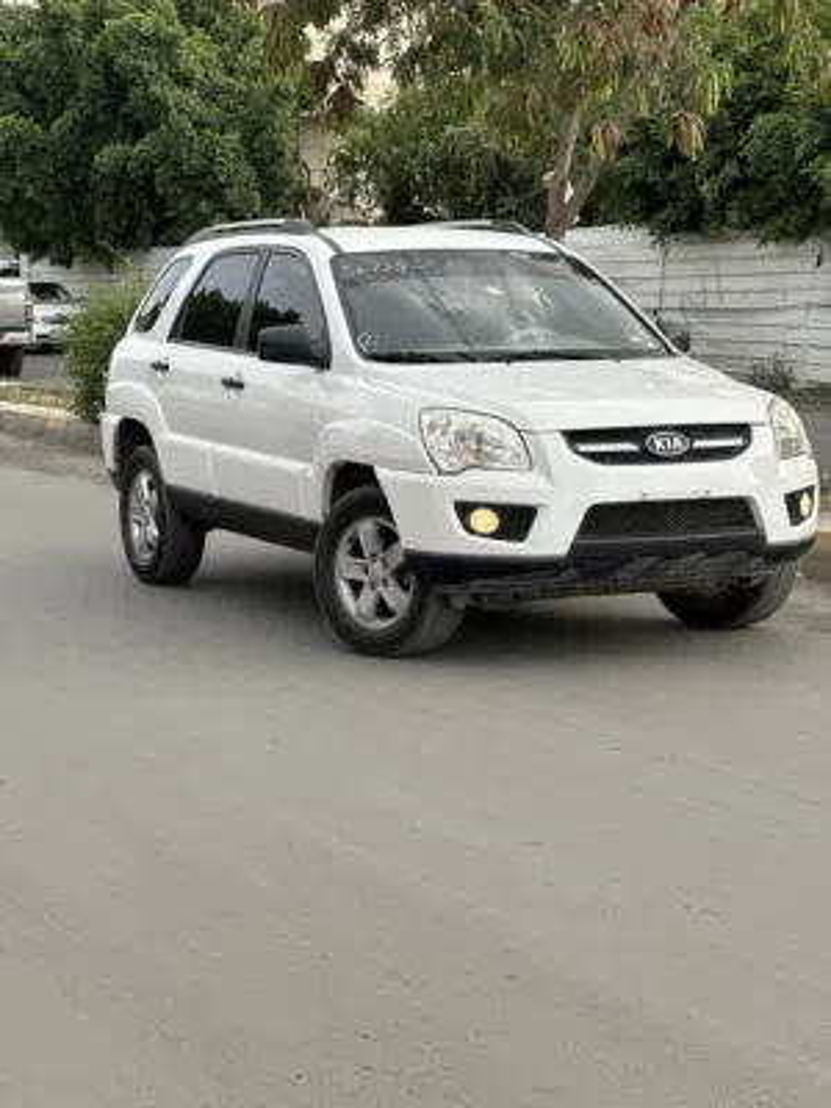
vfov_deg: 25.3
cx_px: 416
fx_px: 2465
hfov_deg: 19.1
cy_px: 554
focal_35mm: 77
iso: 25
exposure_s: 1/121
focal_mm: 9
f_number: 2.8
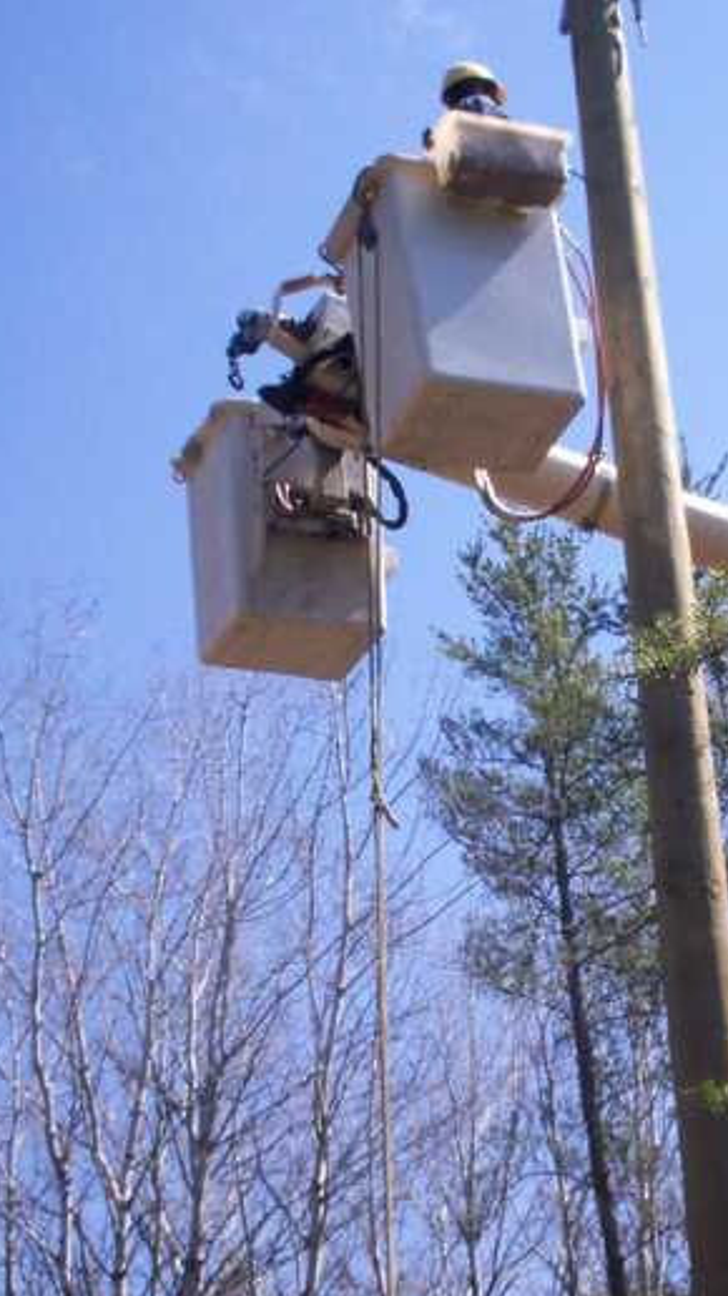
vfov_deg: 27.9
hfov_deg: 15.7
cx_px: 638
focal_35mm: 76
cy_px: 696
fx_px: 2610
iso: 100
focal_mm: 6
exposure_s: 1/515
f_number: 4.5
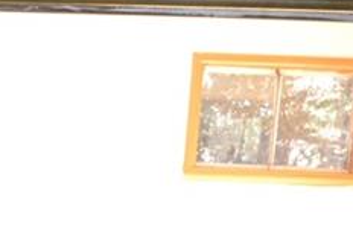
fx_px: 1168
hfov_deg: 16.3
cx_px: -108
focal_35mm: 119
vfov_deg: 10.7
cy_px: 437
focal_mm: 18
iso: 1100
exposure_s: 1/60
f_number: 3.5
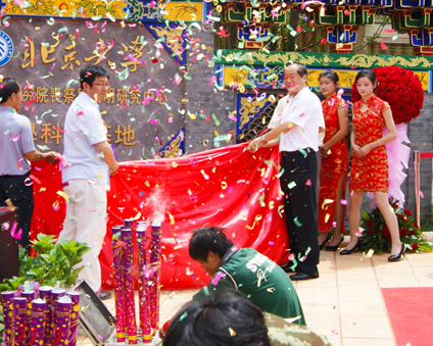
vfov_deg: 20.9
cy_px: 104
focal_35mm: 73
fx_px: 935
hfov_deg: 25.8
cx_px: 118
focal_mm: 22
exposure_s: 1/100
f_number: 10
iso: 100
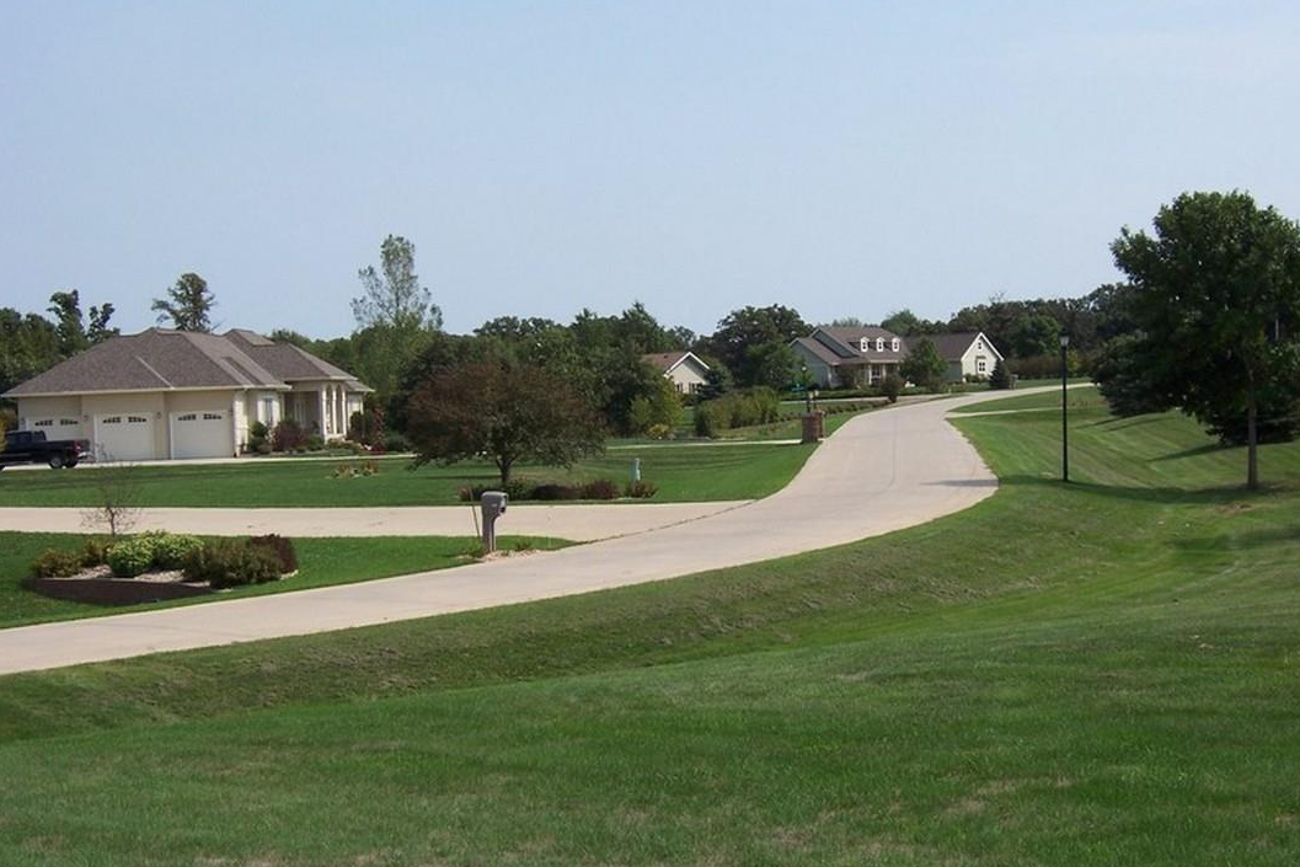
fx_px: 2275
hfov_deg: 31.9
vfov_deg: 21.6
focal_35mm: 63
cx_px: 651
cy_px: 440
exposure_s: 1/750
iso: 80
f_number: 4.8
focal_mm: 10
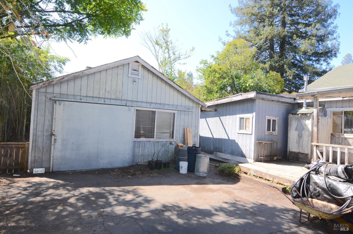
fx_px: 205
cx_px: 176
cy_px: 117
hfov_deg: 81.3
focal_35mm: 21
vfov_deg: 59.3
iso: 100
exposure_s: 1/80
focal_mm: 14
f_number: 8
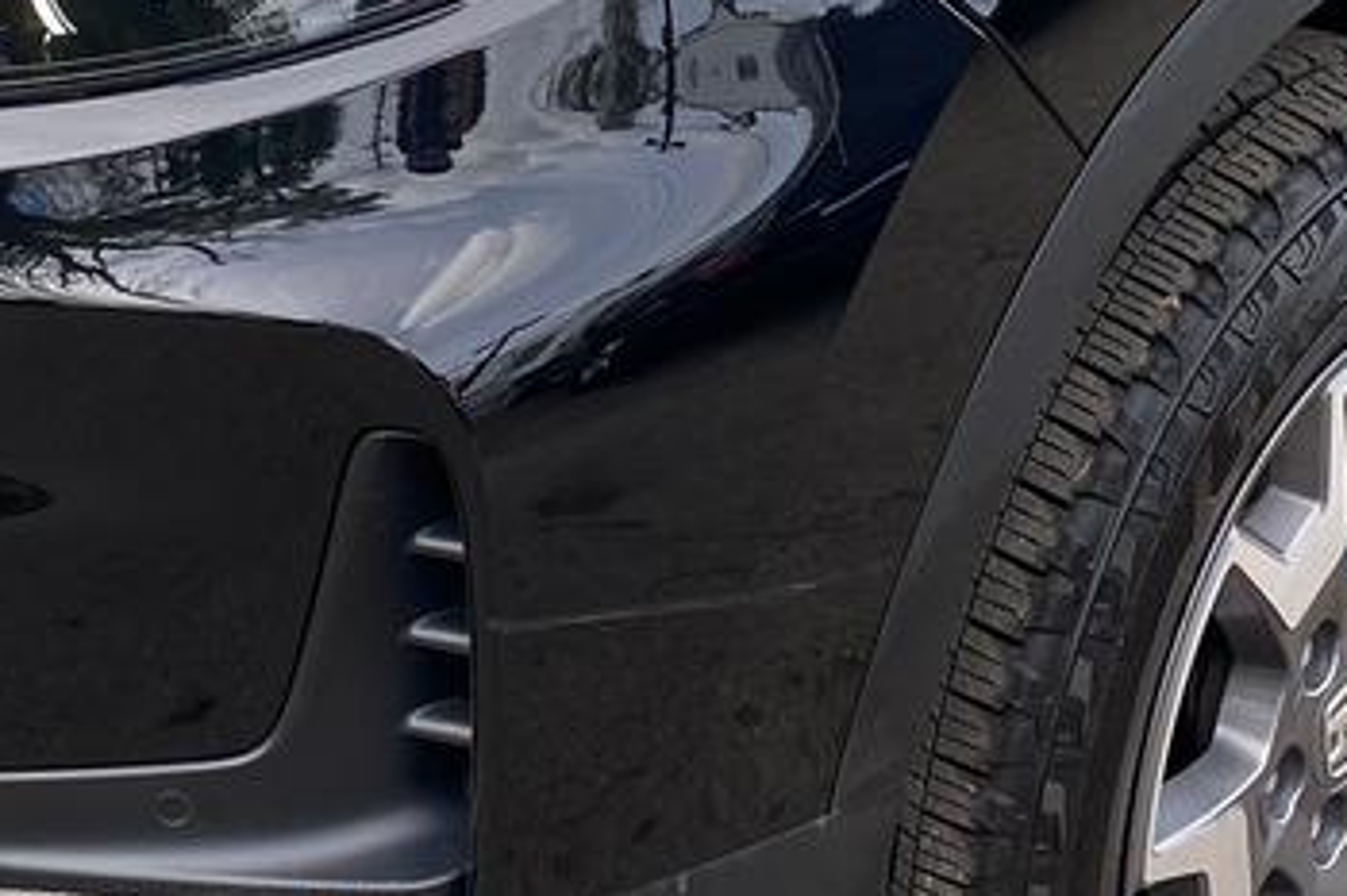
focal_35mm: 99
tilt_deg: -16.1
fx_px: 3702
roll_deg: -0.6
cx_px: 600
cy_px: -73
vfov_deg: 13.5
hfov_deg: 20.6
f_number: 1.8
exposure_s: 1/502
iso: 32
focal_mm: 4.25
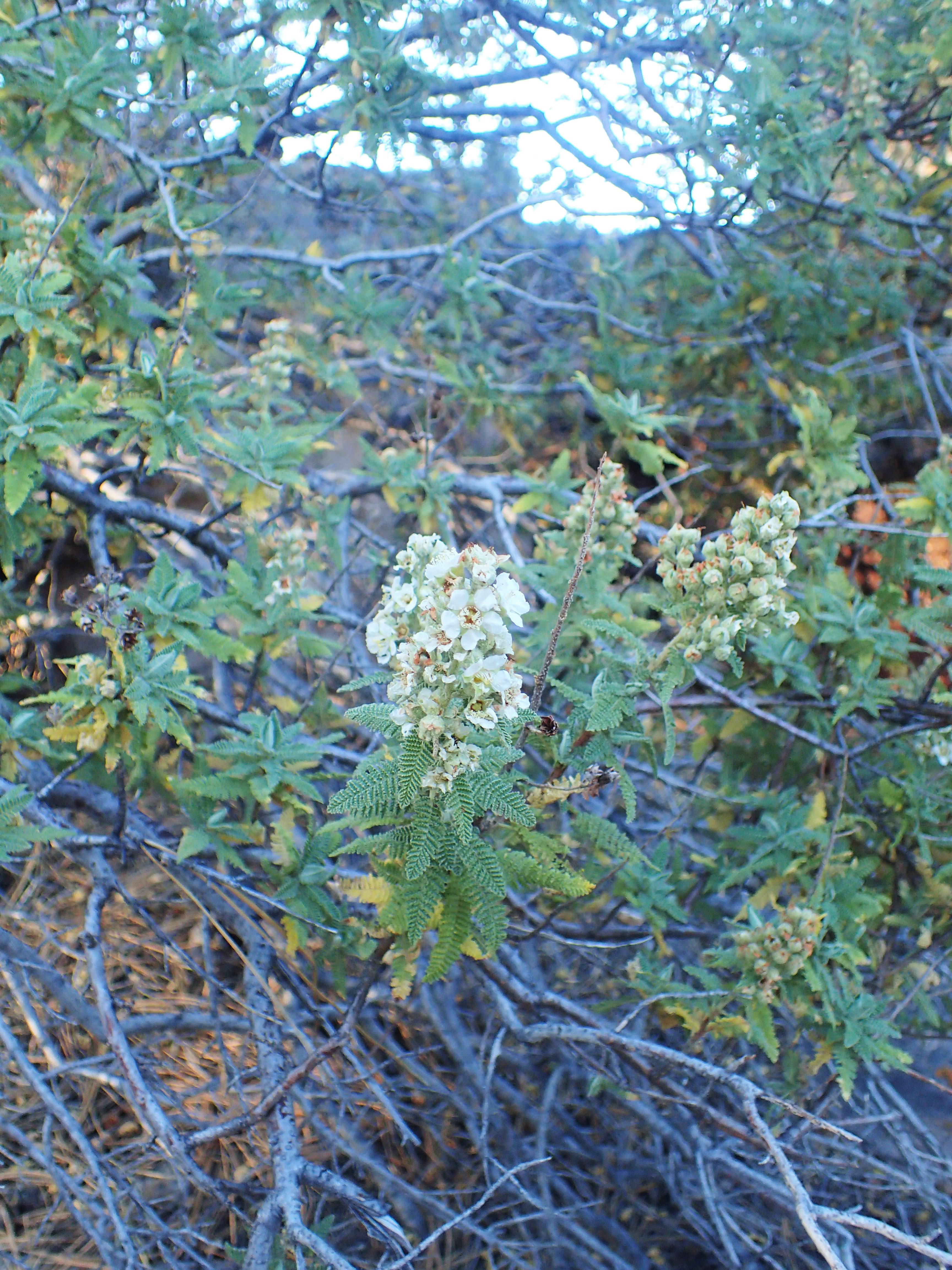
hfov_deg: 46.8
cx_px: 476
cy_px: 635
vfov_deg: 60.0
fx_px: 1100
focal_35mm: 30
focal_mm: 5.5
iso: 250
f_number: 2.3
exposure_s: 1/125
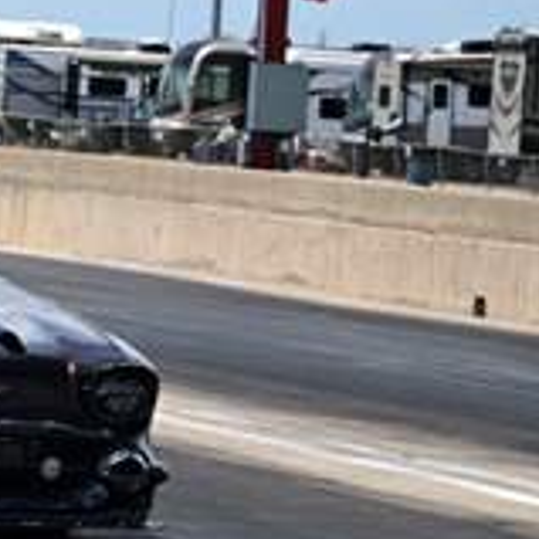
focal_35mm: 307
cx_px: -210
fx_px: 5408
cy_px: 251
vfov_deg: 5.7
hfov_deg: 5.7
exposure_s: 1/2000
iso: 250
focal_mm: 115
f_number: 5.6
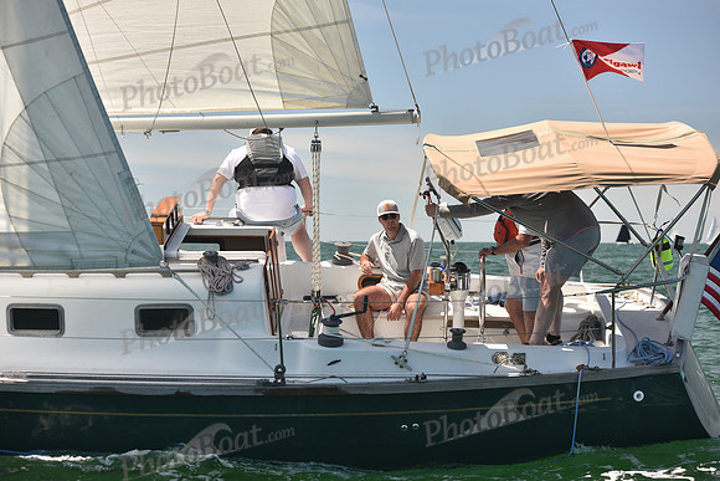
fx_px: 1400
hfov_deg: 28.8
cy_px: 240
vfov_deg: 19.5
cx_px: 360
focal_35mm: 70
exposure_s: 1/800
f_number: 4.5
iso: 250
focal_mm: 70
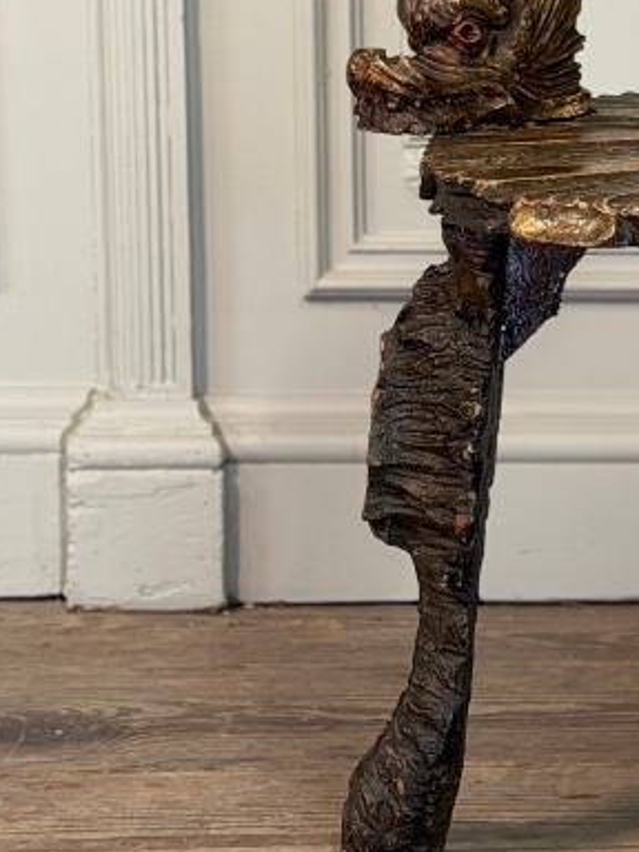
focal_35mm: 150
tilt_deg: -9.1
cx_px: 919
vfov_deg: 13.1
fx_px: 3692
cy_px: 171
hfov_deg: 9.6
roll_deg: -0.7
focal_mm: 6.76
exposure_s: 1/50
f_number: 1.78
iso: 125
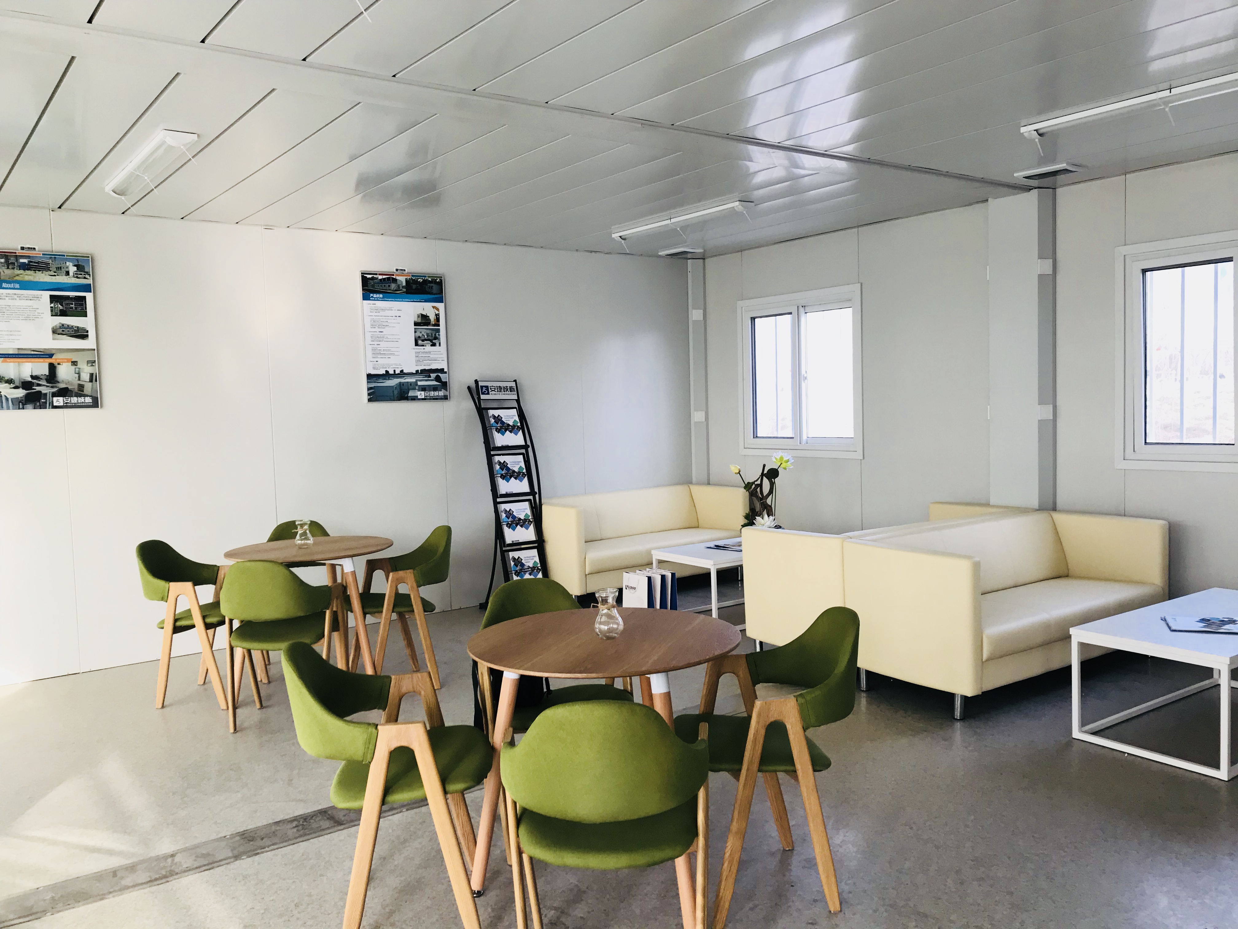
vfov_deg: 49.7
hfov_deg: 63.4
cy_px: 464
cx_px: 619
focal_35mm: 28
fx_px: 1001
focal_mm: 3.99
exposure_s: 1/100
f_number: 1.8
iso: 32
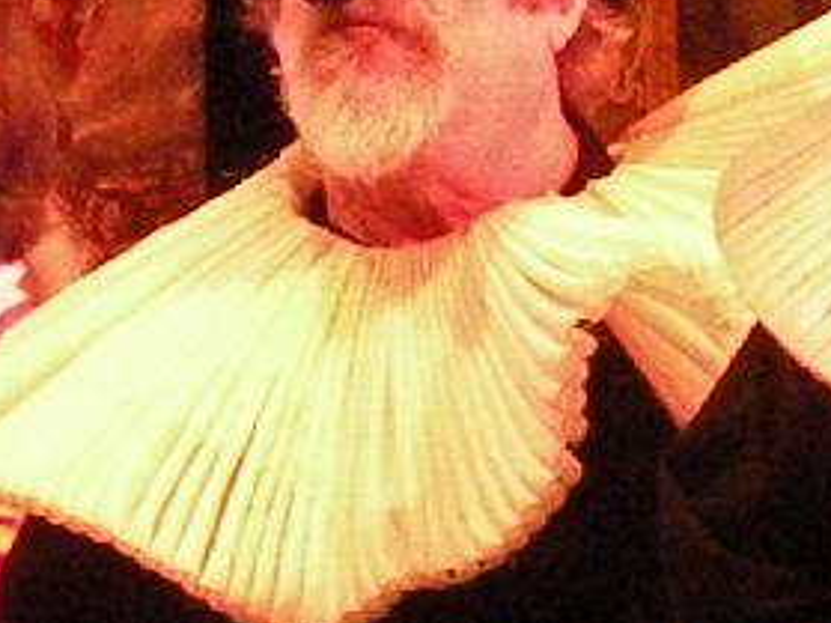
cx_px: 751
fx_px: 10678
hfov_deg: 4.5
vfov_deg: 3.3
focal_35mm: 445
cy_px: 274
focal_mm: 27.4
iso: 3200
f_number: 8
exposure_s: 1/125
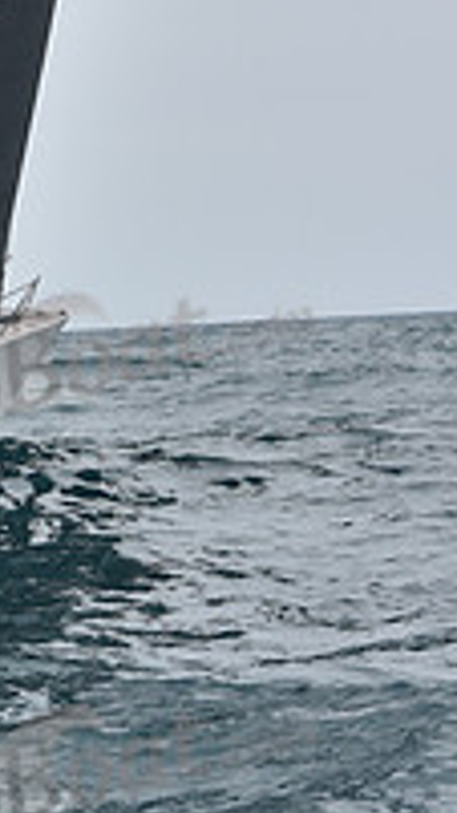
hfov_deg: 5.6
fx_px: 4569
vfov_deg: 10.2
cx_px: -461
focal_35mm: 212
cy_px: 224
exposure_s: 1/800
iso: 250
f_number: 8
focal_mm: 70
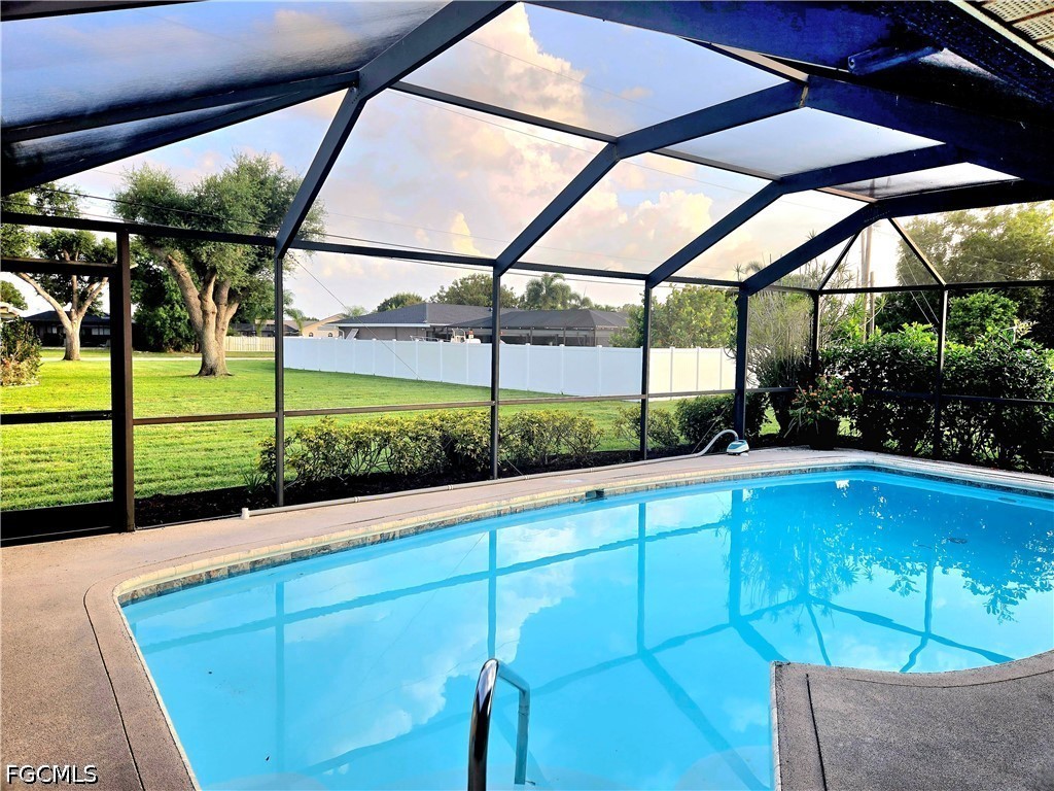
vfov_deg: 58.9
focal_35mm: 23
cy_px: 396
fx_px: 700
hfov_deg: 73.9
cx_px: 527
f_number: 1.8
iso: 25
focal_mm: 5.4
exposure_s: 1/435
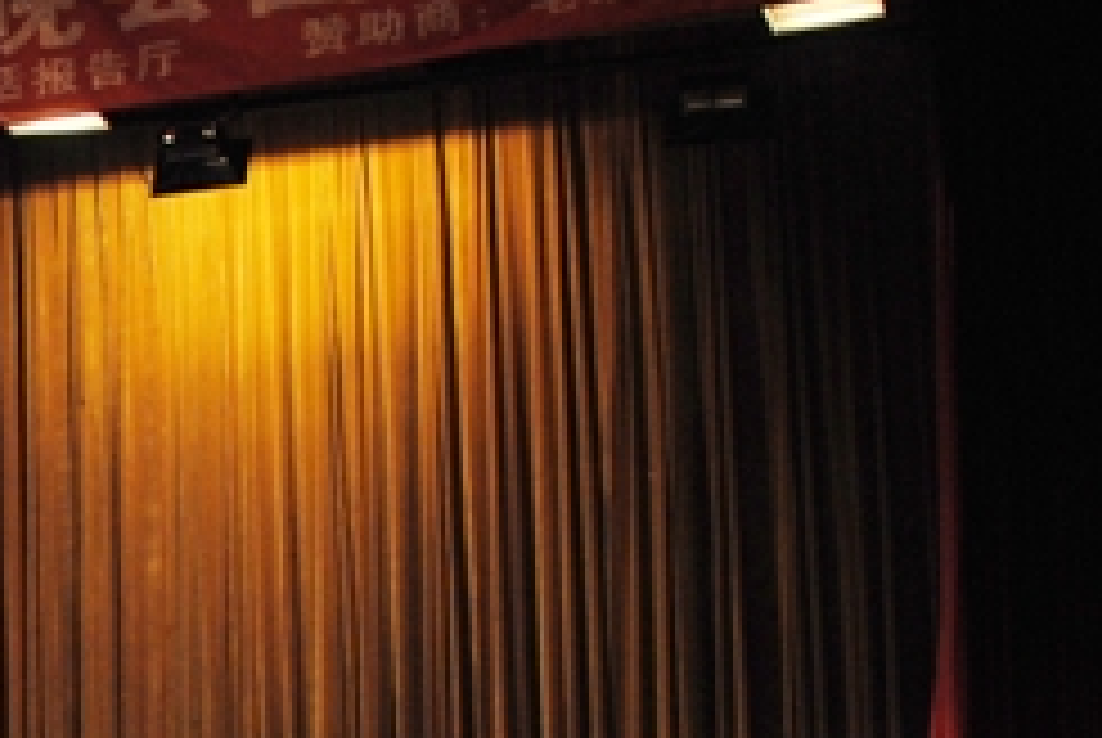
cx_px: -193
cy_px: 544
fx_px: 2023
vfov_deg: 20.5
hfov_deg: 27.2
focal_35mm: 66
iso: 400
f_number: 3.5
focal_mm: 18
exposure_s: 1/30
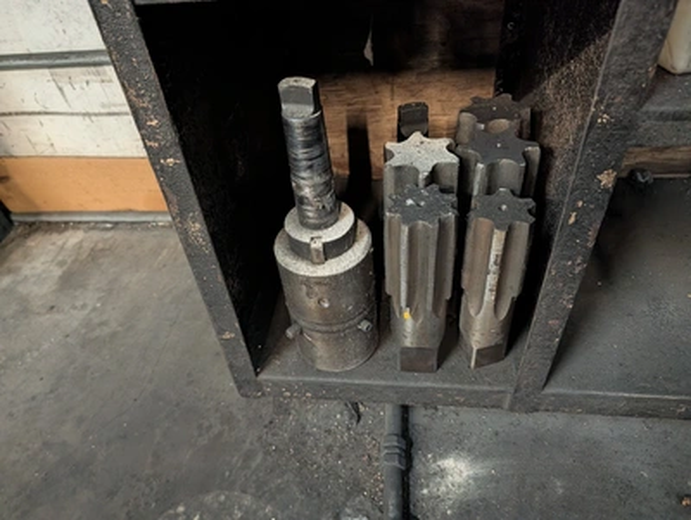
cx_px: 346
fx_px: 480
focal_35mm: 24
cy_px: 260
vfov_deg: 56.9
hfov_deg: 71.5
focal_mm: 6.9
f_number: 1.68
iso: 1111
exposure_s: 1/37.6
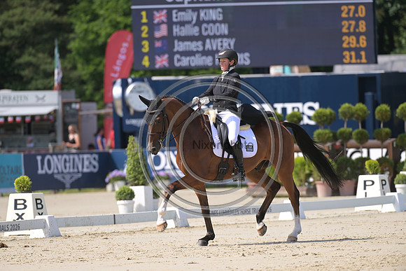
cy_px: 136
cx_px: 203
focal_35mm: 360
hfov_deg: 5.7
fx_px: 4061
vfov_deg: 3.8
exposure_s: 1/1250
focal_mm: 360
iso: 360
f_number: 5
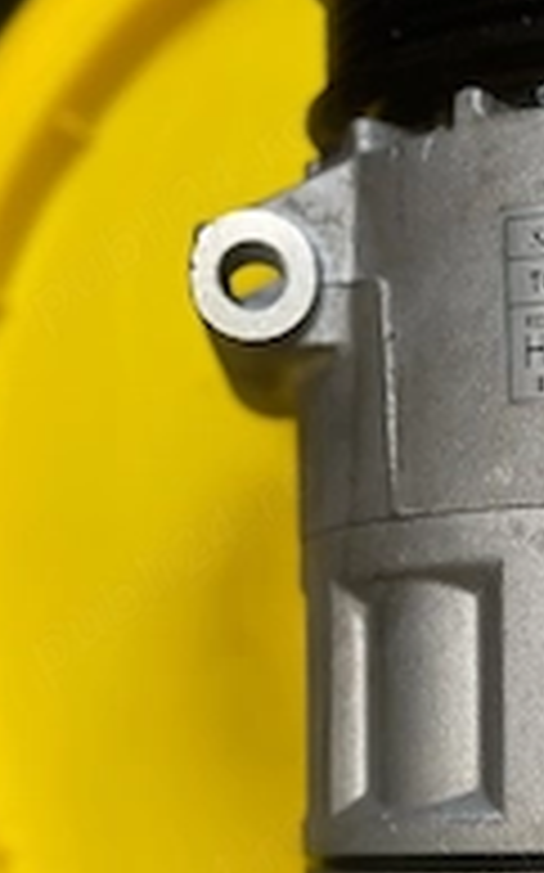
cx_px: 611
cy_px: 621
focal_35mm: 105
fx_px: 2494
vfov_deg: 19.7
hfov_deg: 12.2
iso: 125
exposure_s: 1/100
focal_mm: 6.86
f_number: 1.78
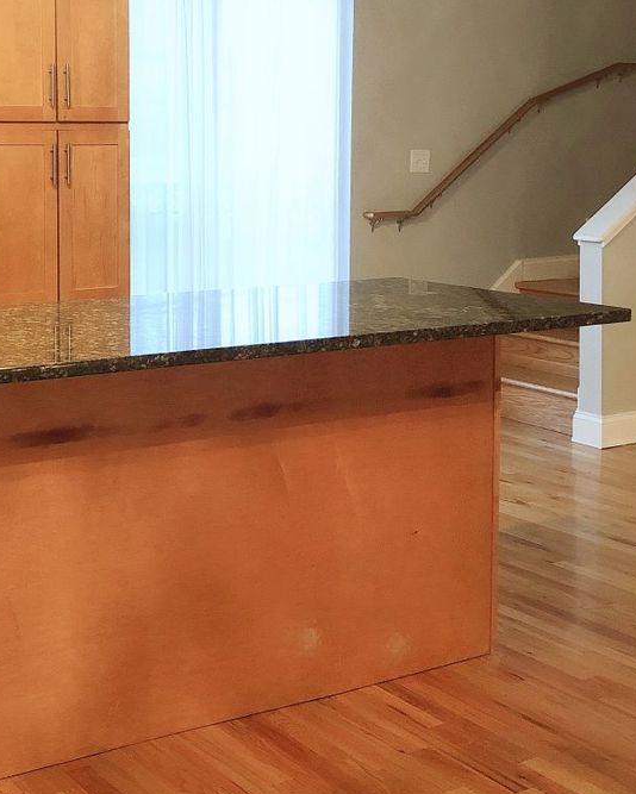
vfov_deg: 31.7
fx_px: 1388
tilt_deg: -4.5
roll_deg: +0.8
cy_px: 261
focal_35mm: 59
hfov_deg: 25.6
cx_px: 175
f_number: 1.8
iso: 80
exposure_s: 1/15
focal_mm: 4
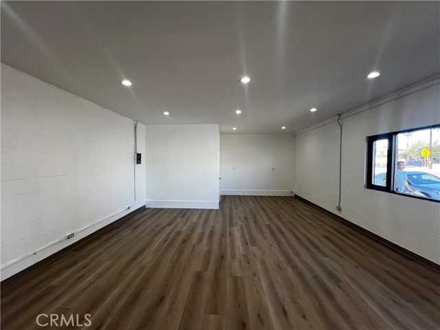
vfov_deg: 89.9
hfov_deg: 106.2
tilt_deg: -1.9
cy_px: 165
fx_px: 165
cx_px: 220
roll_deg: +0.8
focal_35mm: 13
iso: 100
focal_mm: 1.57
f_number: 1.8
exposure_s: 1/120
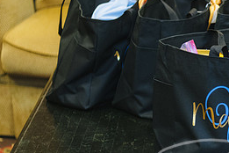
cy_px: 74
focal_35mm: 138
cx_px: 241
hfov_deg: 14.6
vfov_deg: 9.9
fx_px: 878
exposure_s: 1/100
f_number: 2.8
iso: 1250
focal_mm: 62
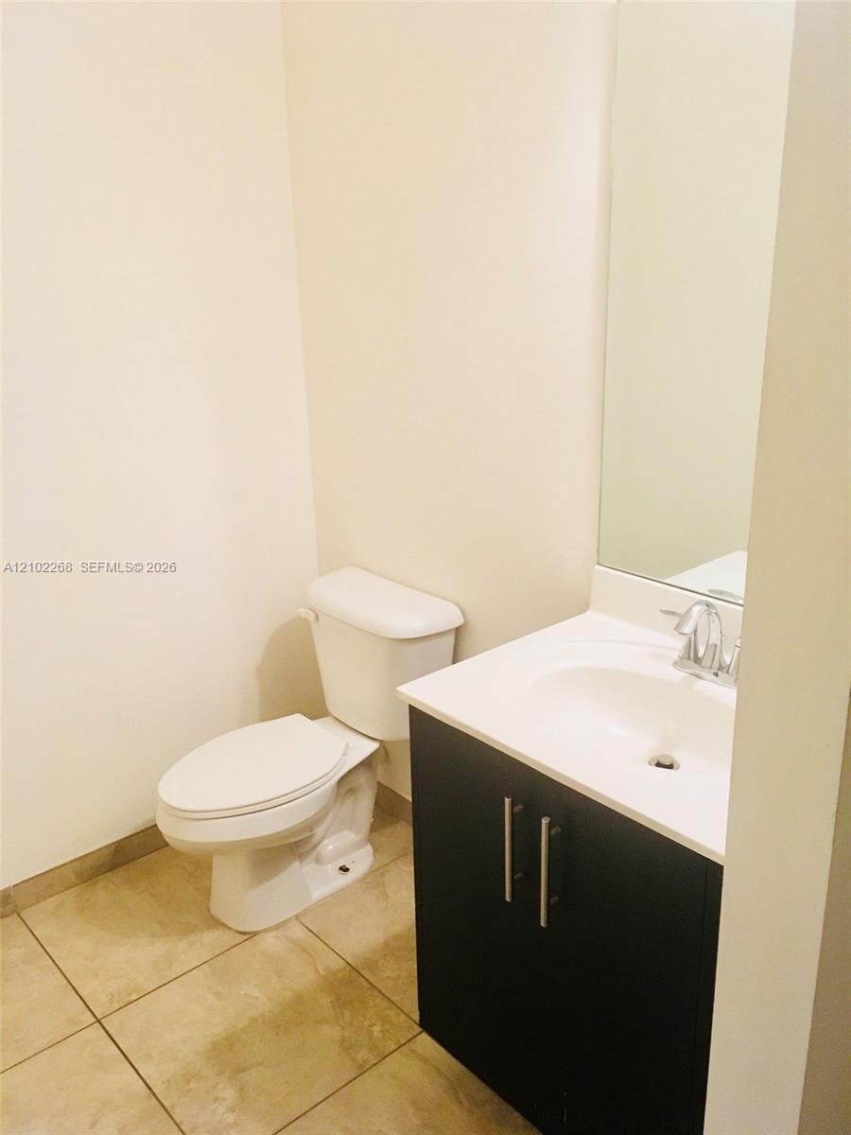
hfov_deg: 48.2
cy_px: 568
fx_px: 951
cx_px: 426
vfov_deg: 61.7
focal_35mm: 29
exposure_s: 1/33
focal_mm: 4.15
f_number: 2.2
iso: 160
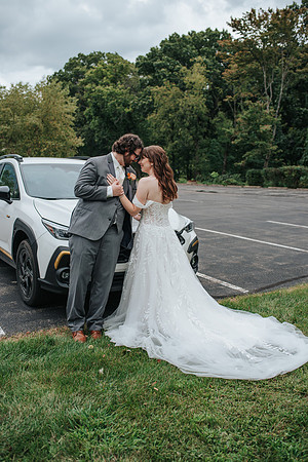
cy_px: 231
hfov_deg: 37.9
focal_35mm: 35
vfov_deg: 54.4
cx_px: 154
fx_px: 449
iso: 160
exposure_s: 1/1000
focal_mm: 35
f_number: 3.2
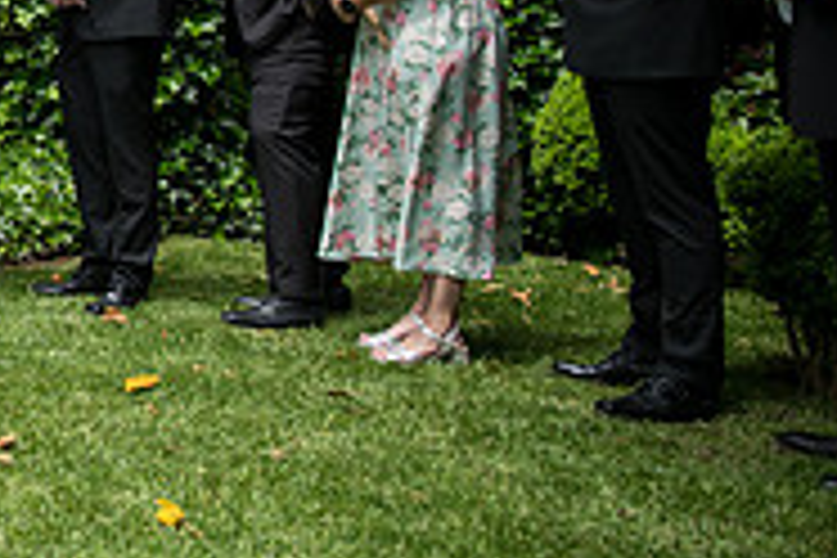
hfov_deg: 21.9
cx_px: -454
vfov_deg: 17.9
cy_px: 47
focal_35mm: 75
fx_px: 1744
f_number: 3.5
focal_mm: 24
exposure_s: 1/400
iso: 320
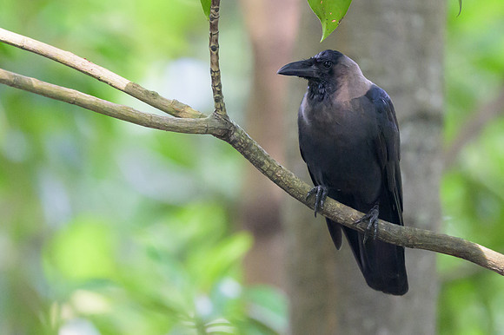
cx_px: 226
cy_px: 146
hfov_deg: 2.0
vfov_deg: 1.3
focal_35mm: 1028
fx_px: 14381
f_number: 2.8
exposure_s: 1/1000
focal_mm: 400
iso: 5000
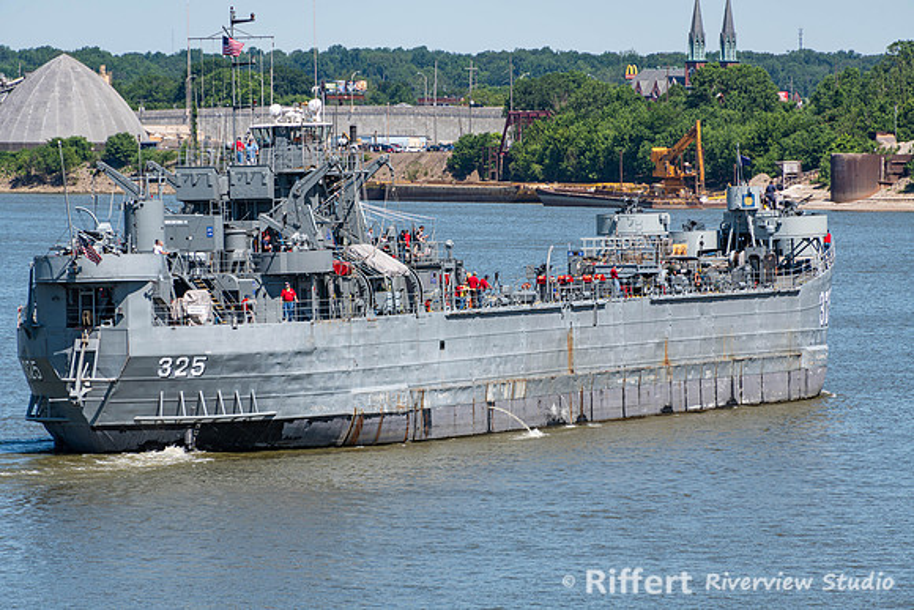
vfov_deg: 4.6
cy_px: 305
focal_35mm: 300
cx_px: 457
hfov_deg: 6.9
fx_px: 7618
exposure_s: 1/250
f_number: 8
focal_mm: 300
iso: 64
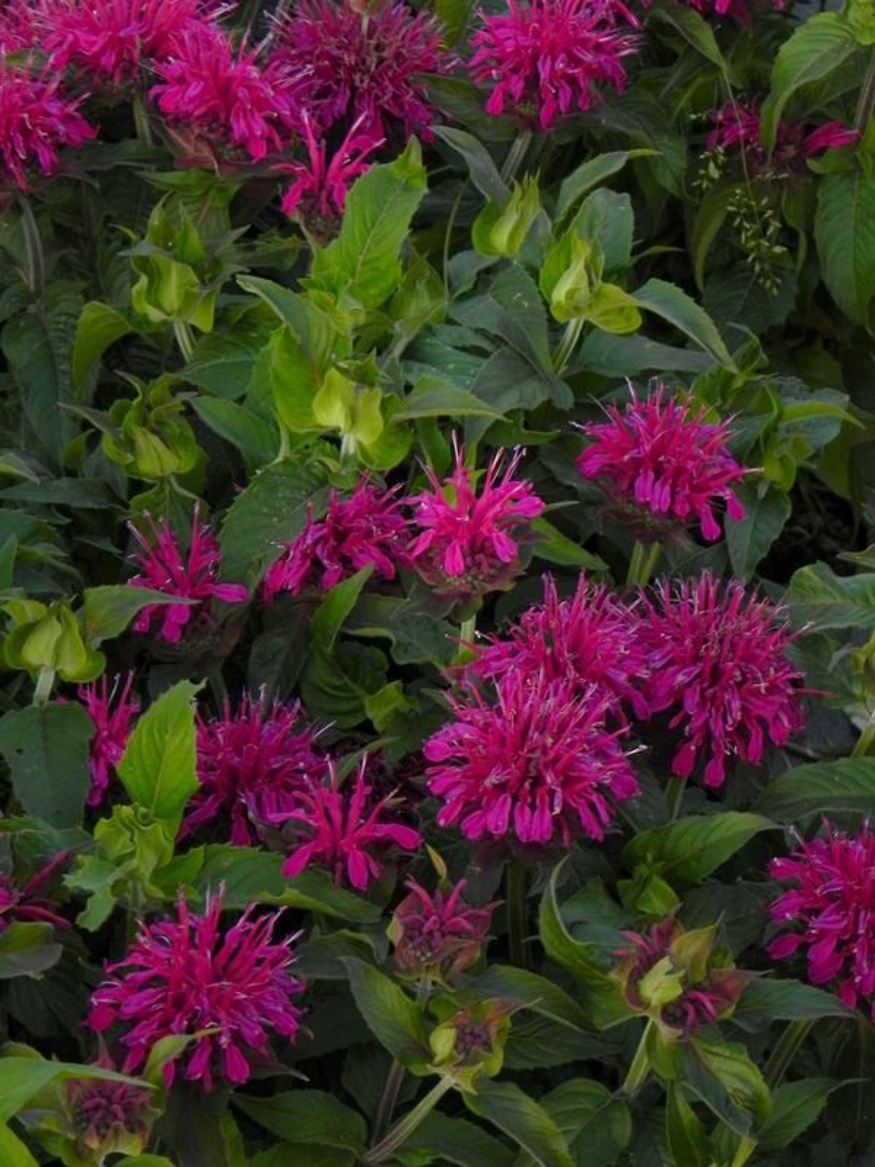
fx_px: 4853
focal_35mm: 144
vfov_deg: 13.7
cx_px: 438
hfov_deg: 10.3
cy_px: 584
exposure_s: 1/20
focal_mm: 25.7
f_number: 5.6
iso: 160
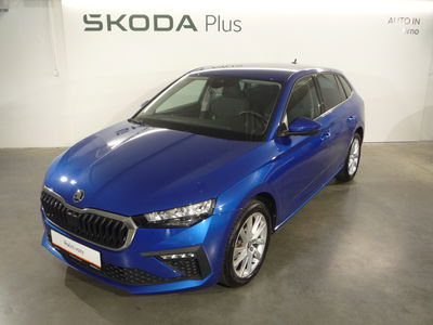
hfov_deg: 60.0
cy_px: 162
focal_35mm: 30
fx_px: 375
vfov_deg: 46.8
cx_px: 216
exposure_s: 1/30
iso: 250
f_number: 3.3
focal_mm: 5.2
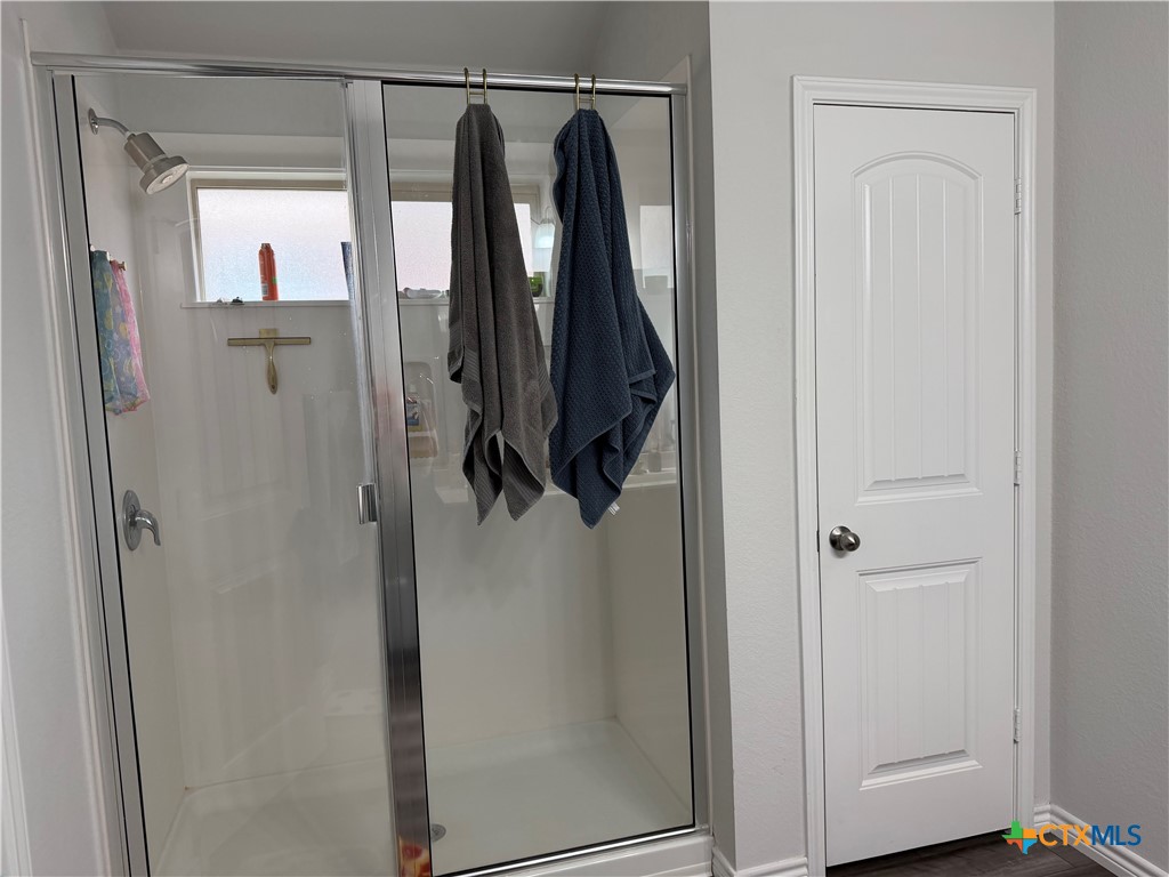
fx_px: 810
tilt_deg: -2.5
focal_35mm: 24
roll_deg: +2.2
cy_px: 438
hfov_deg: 71.6
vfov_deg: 56.8
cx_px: 584
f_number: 1.78
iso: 125
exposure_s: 1/120
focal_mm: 6.76
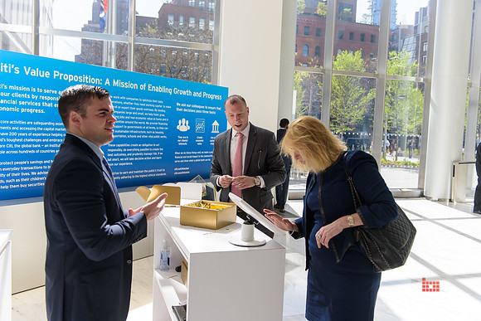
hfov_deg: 58.7
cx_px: 240
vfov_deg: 41.1
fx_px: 428
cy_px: 160
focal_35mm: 32
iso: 200
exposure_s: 1/1000
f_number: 3.2
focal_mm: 32
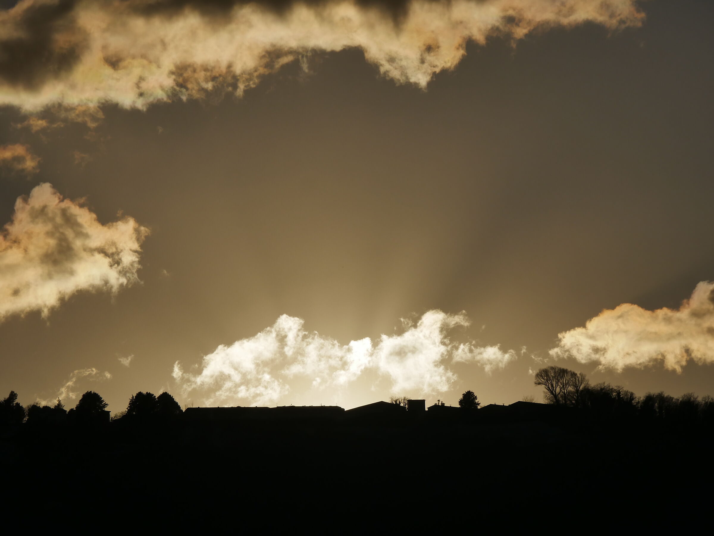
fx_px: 5778
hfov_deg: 7.1
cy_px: 268
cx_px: 357
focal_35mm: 280
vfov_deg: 5.3
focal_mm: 140
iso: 200
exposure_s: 1/2000
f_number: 13
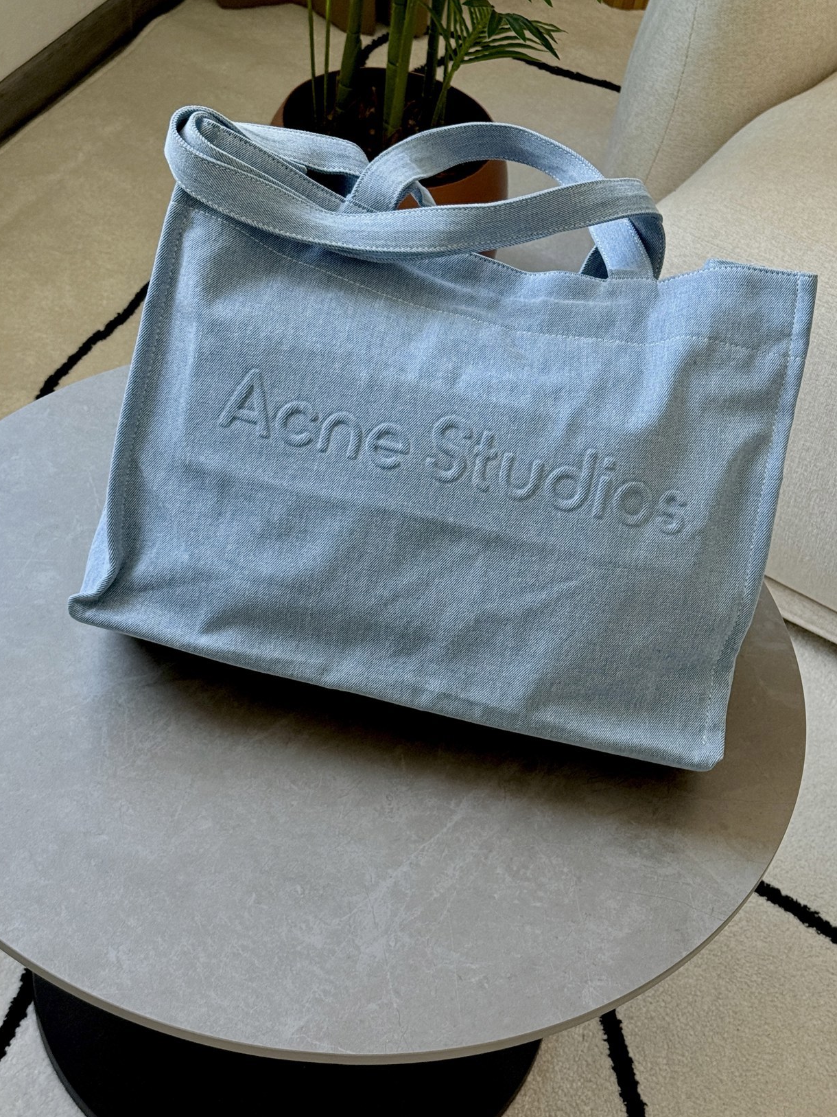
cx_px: 475
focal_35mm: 59
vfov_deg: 32.6
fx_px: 1902
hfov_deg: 24.8
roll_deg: -11.0
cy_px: 477
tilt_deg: -41.3
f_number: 1.78
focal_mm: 6.76
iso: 80
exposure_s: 1/122
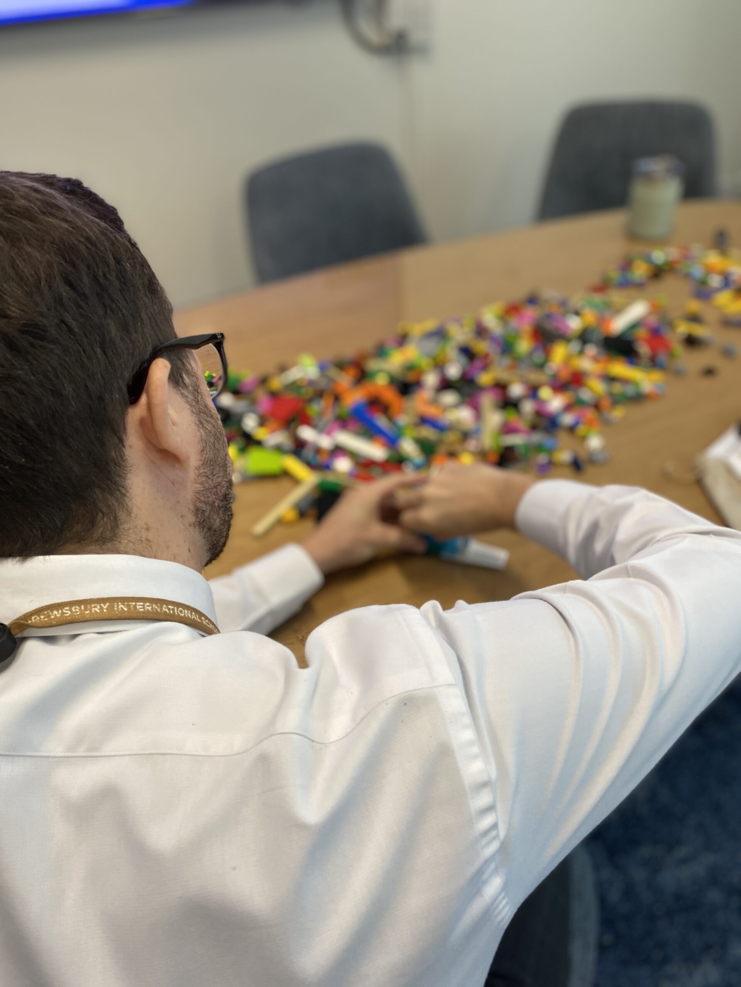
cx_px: 370
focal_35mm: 26
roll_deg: +2.7
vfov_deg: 67.3
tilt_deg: -40.5
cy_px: 494
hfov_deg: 53.1
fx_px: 742
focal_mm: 4.25
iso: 125
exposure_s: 1/60
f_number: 1.8
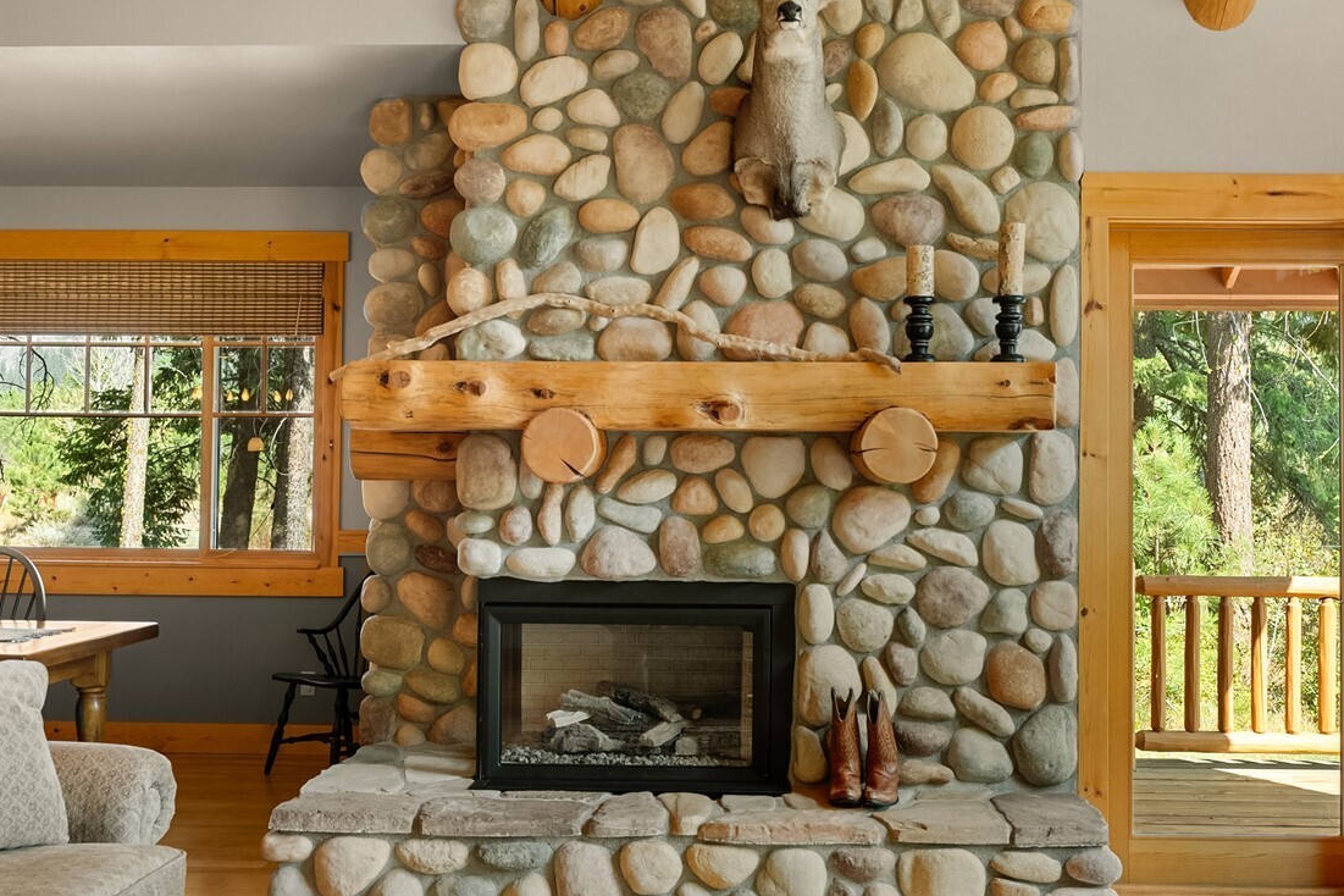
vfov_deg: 35.9
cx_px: 688
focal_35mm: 37
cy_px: 455
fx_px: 1381
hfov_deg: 51.9
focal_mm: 24
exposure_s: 1/15
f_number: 4.5
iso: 400
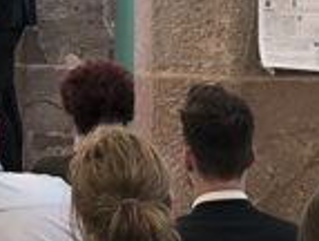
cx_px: -174
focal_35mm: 271
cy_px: -102
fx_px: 2504
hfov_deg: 7.2
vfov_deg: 5.5
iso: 320
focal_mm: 6.14
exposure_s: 1/100
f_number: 1.65
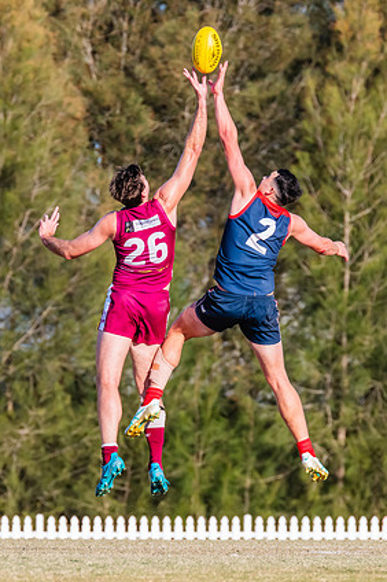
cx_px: 163
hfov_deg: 1.7
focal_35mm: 805
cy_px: 299
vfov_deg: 2.6
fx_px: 13001
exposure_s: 1/1250
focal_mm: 420
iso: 800
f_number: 9
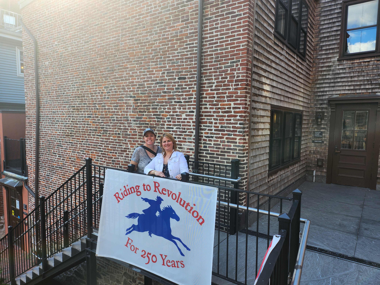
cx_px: 190
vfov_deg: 56.8
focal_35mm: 24
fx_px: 263
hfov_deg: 71.6
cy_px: 142
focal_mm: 5
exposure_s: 1/433
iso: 50
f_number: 1.8
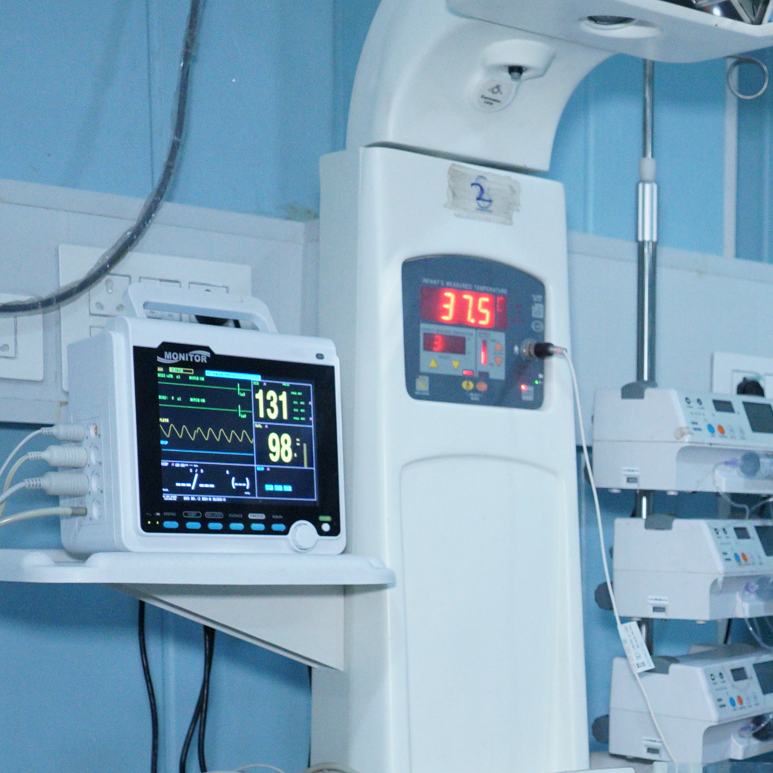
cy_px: 713
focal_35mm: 71
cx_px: 895
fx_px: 1794
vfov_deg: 23.6
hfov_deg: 22.6
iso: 3200
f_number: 4
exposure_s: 1/160
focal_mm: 29
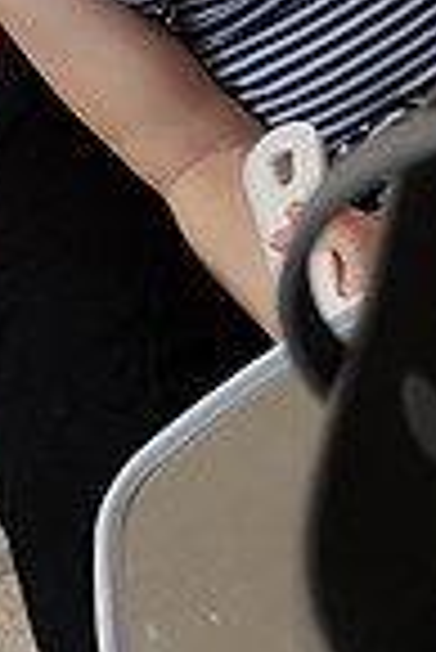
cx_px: 171
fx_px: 4657
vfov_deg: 7.9
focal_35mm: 257
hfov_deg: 5.4
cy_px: -306
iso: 1600
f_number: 5.6
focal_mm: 55
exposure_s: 1/80
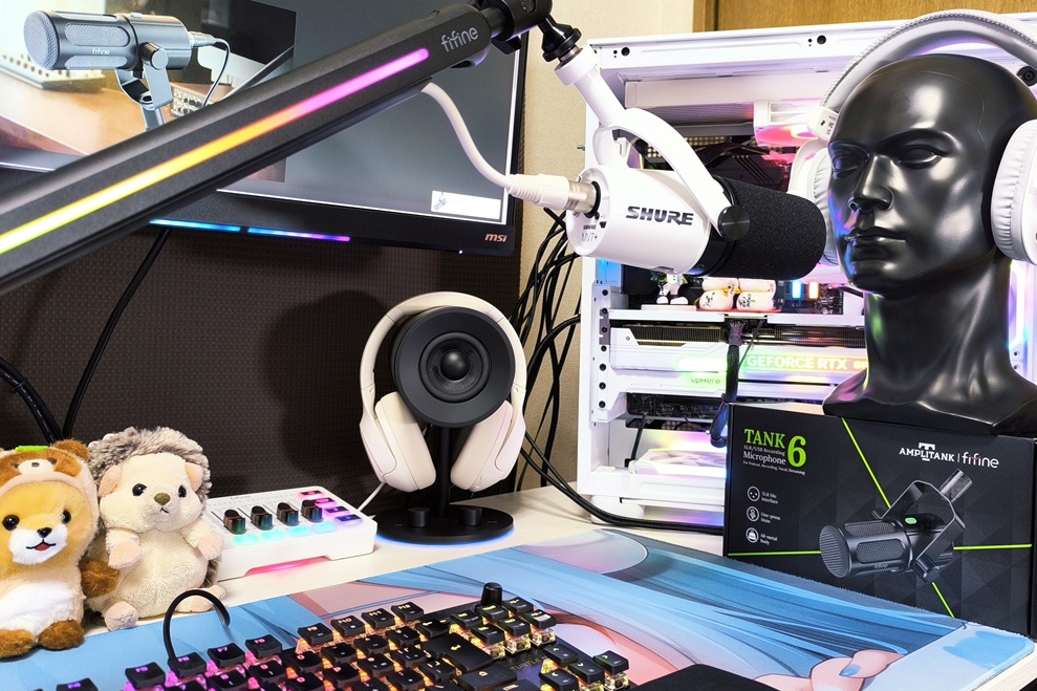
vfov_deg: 46.3
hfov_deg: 65.5
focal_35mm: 28
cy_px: 311
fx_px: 806
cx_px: 532
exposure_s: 1/50
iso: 640
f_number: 1.65
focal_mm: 6.14
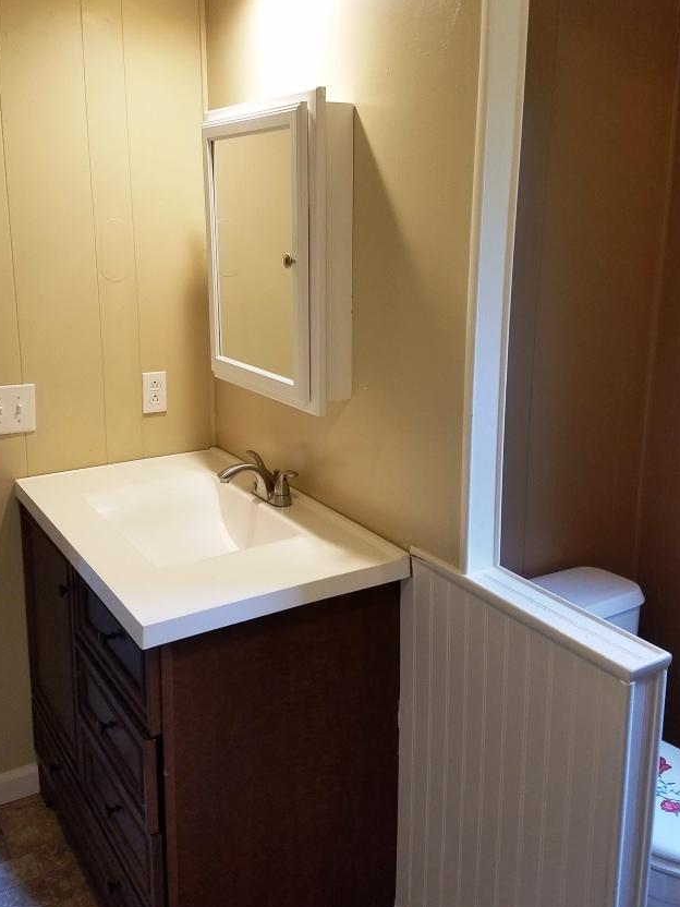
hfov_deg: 44.2
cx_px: 351
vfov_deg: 56.5
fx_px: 838
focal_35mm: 32
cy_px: 382
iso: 125
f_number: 1.7
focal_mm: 4.2
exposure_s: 1/60
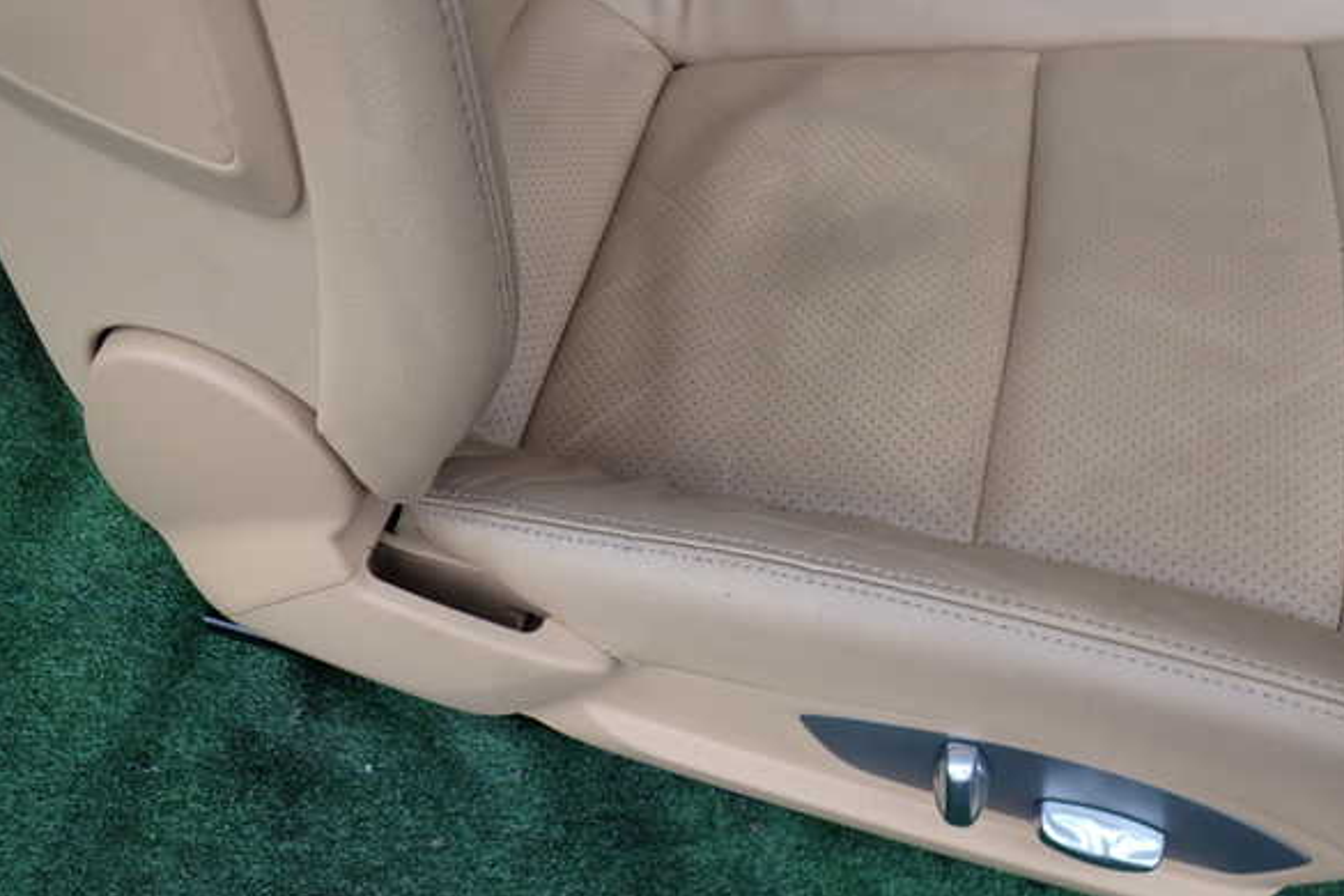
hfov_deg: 58.7
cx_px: 666
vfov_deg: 41.1
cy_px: 441
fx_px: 1195
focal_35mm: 32
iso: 100
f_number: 2.3
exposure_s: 1/200
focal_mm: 5.4
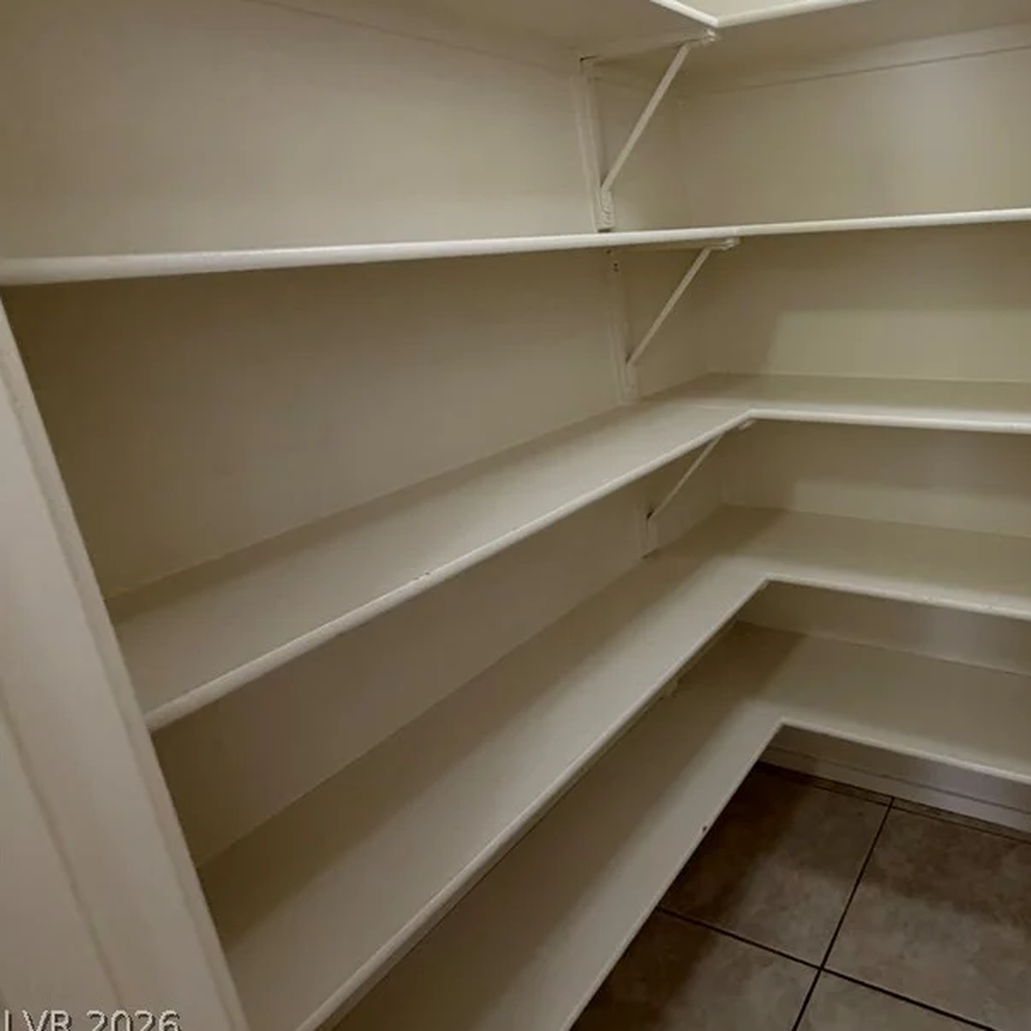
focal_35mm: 21
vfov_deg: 71.1
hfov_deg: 63.8
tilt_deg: -12.7
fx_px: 708
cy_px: 397
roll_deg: +2.9
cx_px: 869
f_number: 2.2
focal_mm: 2.22
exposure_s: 1/120
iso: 250
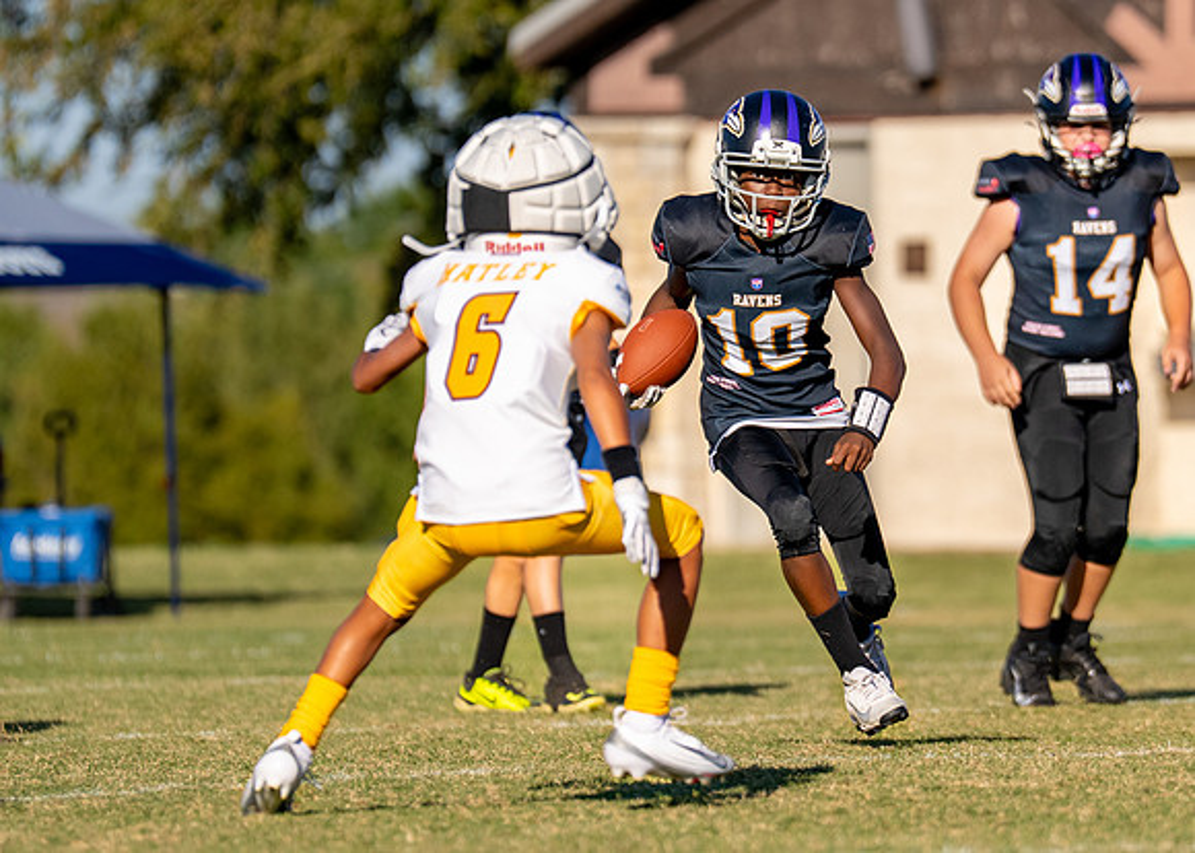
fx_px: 16119
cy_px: 332
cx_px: 841
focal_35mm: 475
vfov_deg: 3.0
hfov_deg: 4.2
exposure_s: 1/4000
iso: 160
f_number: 2.8
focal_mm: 200
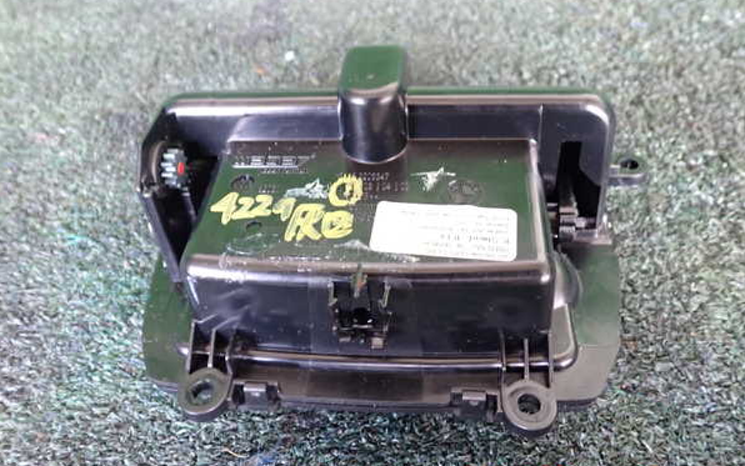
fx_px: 650
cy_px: 214
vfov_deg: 39.4
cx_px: 372
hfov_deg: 59.6
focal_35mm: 32
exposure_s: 1/30
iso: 400
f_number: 2.3
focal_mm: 5.4
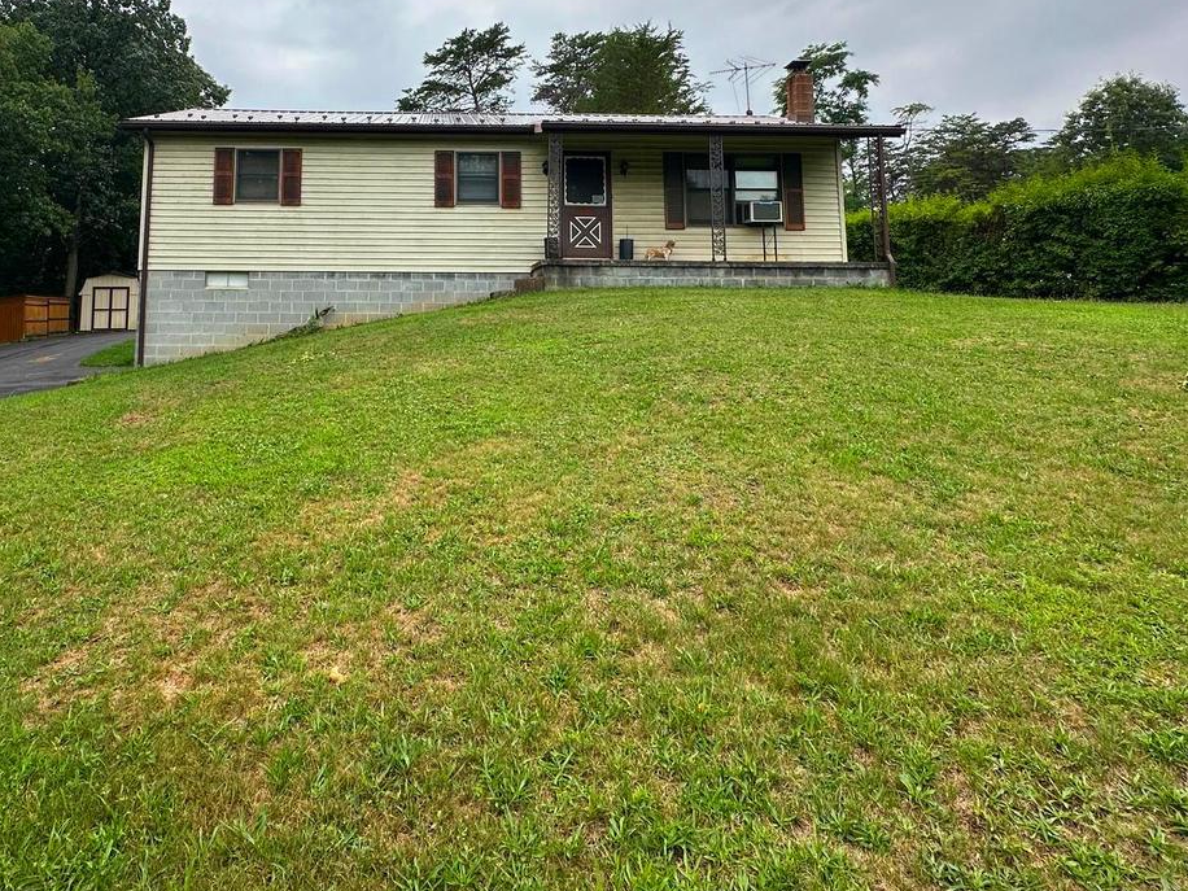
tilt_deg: +7.9
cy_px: 230
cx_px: 454
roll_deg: -0.3
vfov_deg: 58.1
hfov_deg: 75.2
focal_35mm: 22
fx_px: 755
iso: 40
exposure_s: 1/910
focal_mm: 2.22
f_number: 2.2
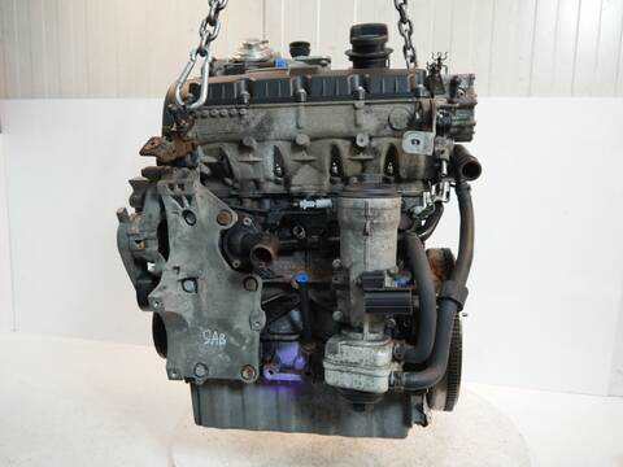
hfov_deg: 63.4
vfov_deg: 49.7
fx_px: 504
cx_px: 312
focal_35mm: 28
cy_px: 234
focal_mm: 14
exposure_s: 1/60
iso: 400
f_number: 3.5
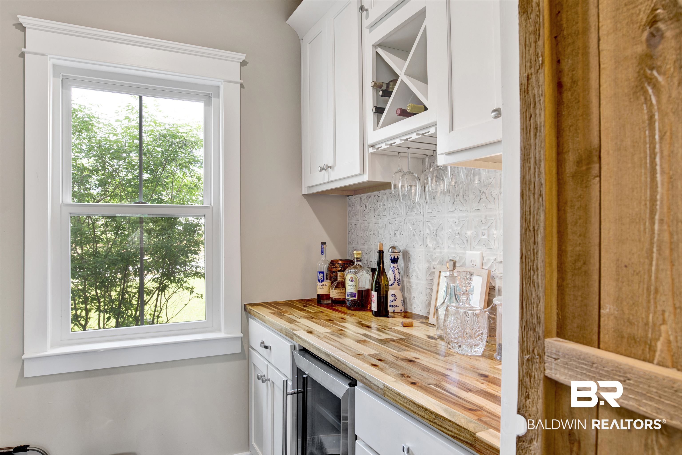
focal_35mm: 23
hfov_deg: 76.1
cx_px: 341
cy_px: 228
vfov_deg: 55.1
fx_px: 436
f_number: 11
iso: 200
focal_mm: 23
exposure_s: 1/2.5
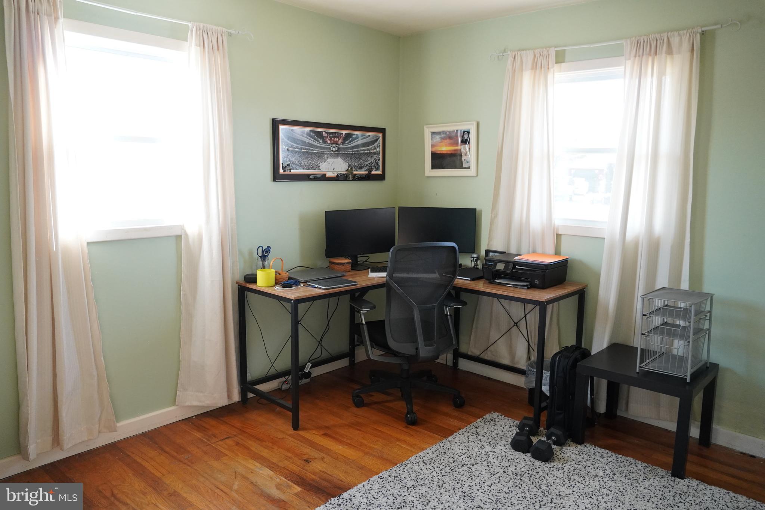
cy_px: 255
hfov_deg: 67.4
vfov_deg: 47.9
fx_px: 574
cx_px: 382
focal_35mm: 27
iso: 1600
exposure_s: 1/160
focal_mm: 18
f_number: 4
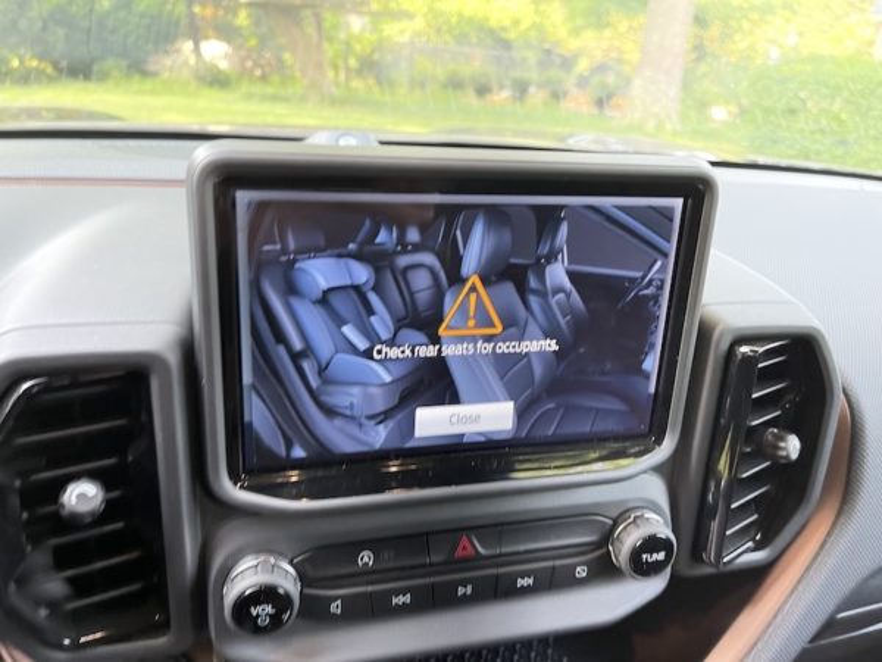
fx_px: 662
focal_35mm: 26
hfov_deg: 67.3
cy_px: 331
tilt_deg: -23.4
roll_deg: +2.0
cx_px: 441
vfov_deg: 53.1
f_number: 1.6
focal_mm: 5.1
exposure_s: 1/60
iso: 160
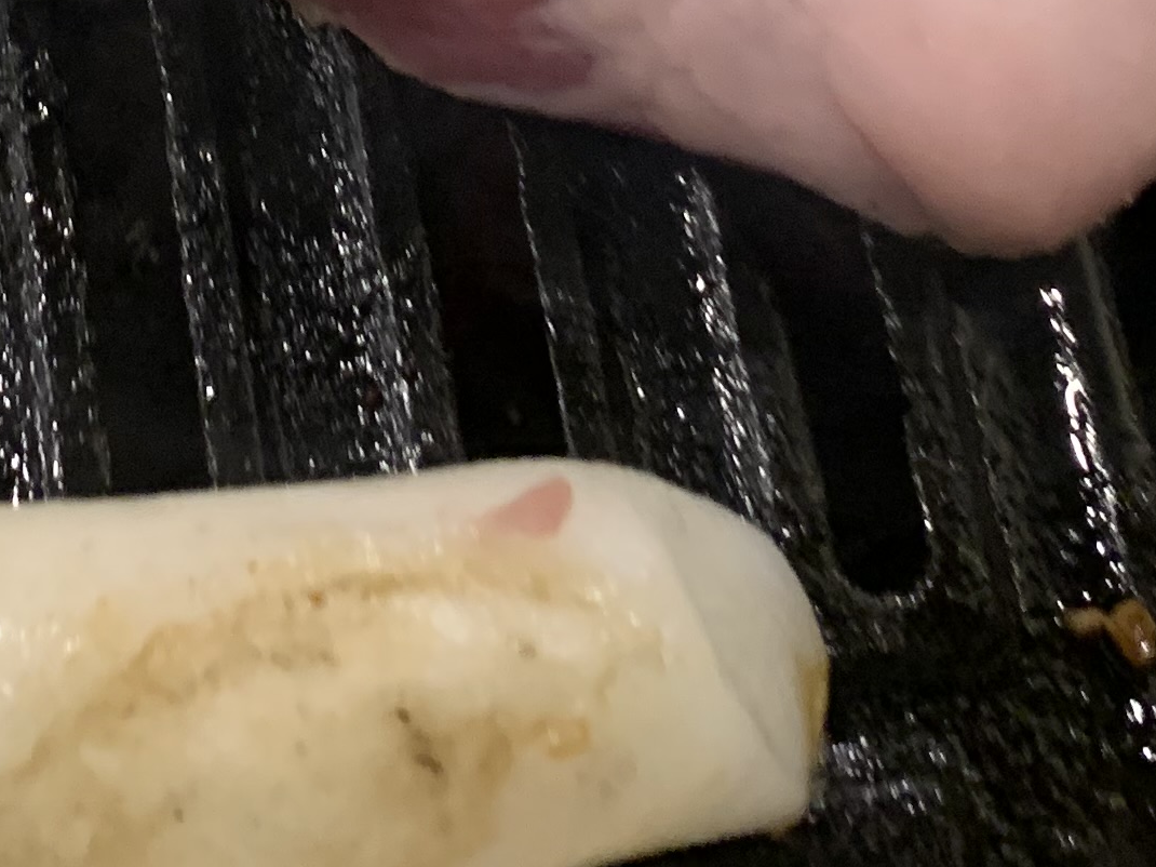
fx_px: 3272
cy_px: -629
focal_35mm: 98
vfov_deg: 13.7
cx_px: 152
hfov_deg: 19.7
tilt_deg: -50.9
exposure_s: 1/60
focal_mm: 4.25
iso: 200
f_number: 1.8
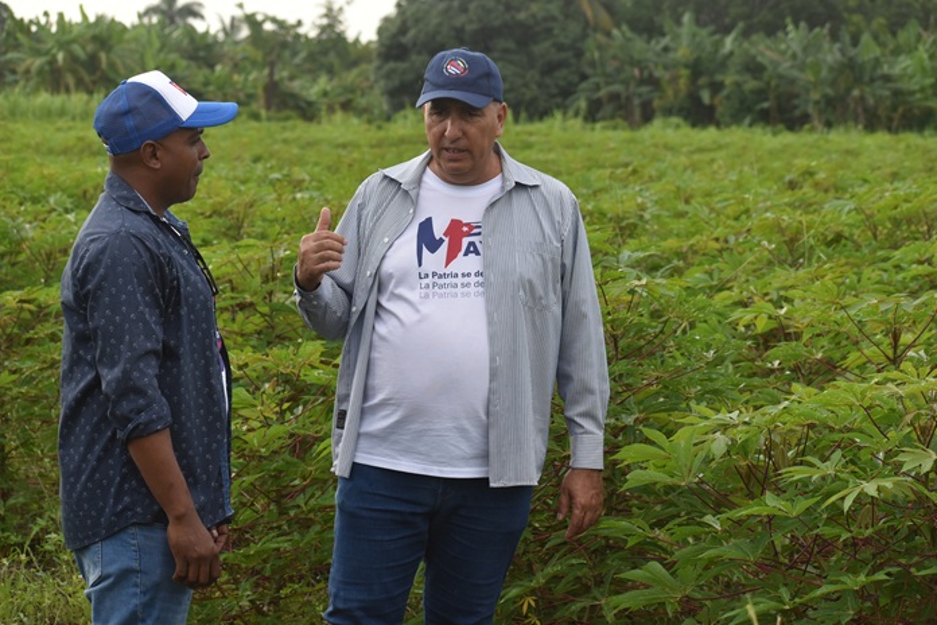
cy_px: 312
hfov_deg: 19.5
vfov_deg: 13.0
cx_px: 468
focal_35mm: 105
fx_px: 2733
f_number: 5.6
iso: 360
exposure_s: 1/500
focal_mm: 70
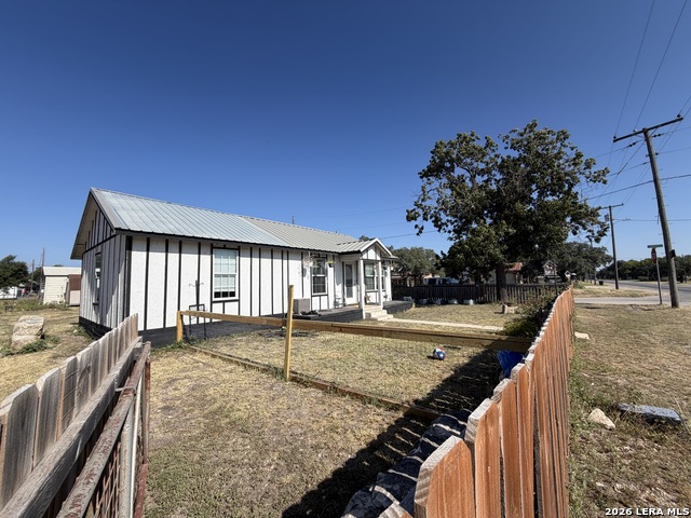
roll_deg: +1.7
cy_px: 259
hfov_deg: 102.1
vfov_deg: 85.7
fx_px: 279
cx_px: 346
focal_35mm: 14
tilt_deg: +5.7
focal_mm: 2.22
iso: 20
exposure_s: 1/985
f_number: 2.2
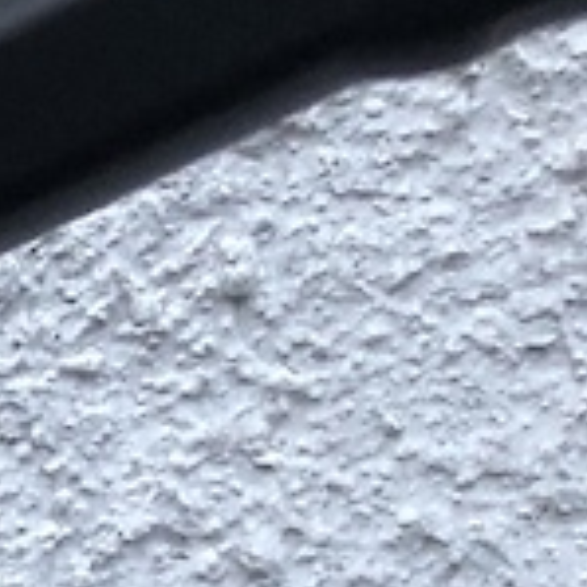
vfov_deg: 9.7
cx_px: -1091
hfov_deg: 8.7
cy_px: 1076
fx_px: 3261
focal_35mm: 170
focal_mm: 3.99
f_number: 1.8
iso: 40
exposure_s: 1/17
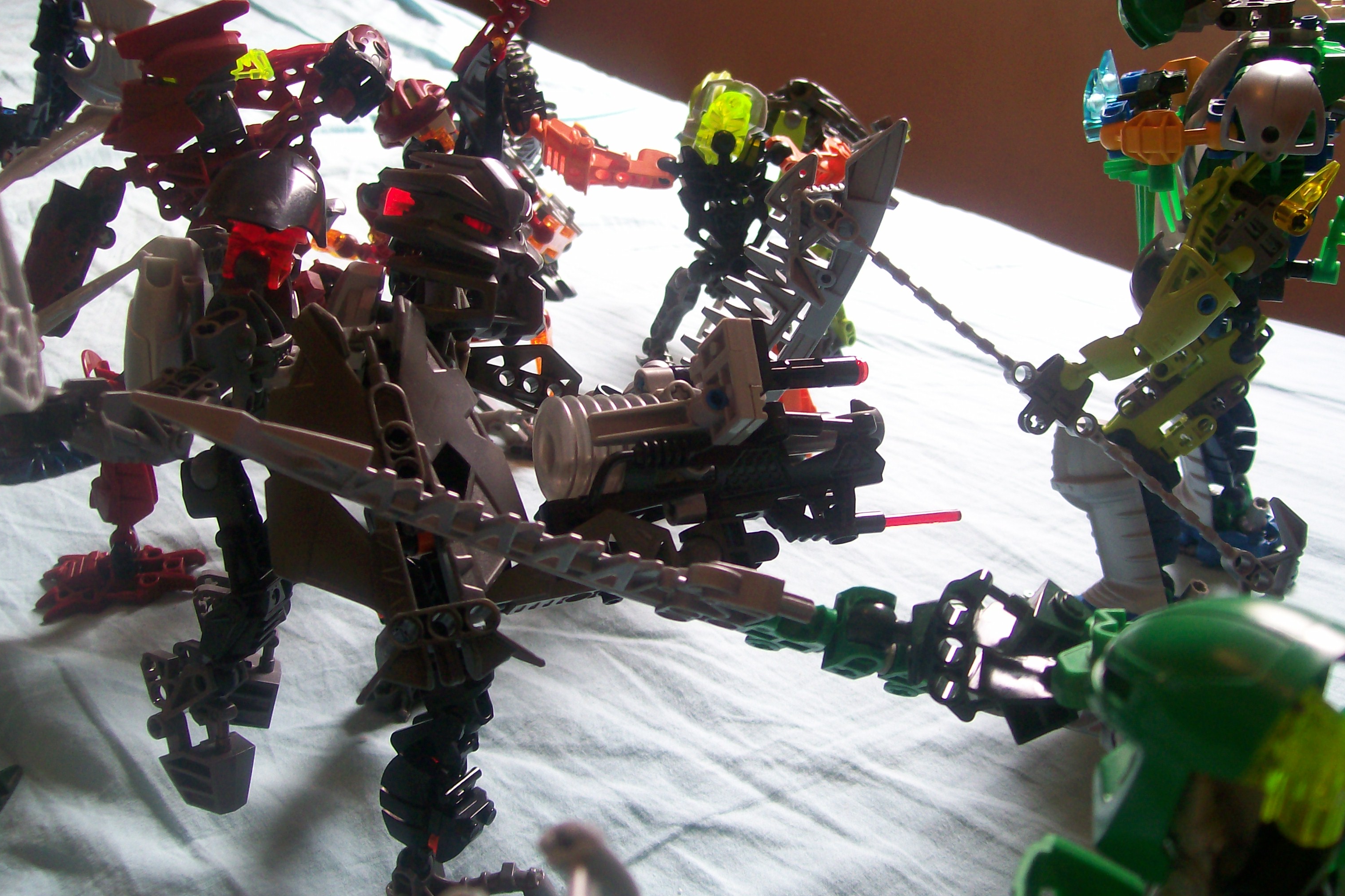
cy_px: 419
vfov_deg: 35.0
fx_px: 1420
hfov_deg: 50.7
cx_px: 671
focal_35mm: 38
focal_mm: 6
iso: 80
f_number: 2.7
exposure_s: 1/52.6
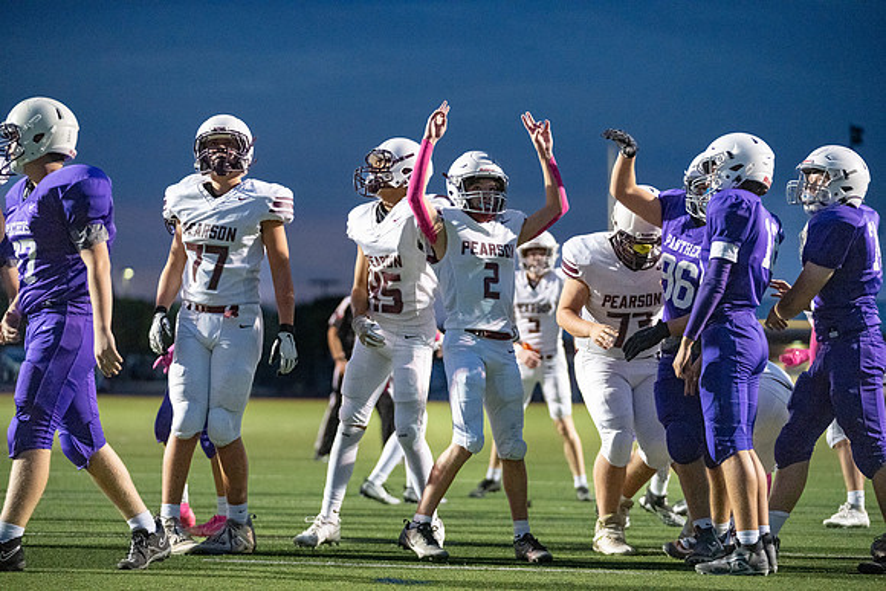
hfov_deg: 16.1
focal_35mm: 127
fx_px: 3126
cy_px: 296
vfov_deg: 10.8
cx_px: 443
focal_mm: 127
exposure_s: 1/1250
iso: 12800
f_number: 2.8
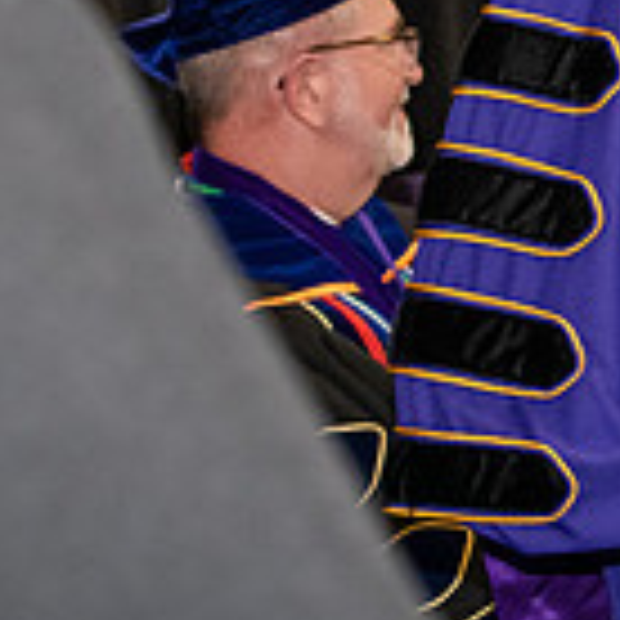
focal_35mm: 250
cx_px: 1002
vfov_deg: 6.9
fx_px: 5066
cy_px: -168
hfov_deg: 6.9
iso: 2500
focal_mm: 70
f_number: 5
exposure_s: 1/200
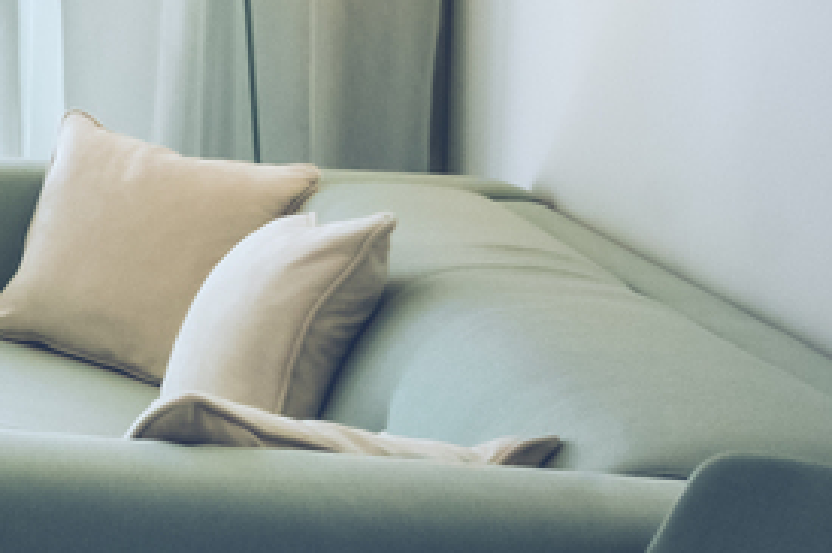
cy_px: 12
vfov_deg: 14.3
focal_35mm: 94
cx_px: -865
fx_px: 2171
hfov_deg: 16.3
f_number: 11
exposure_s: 1/25
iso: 320
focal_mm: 13.8
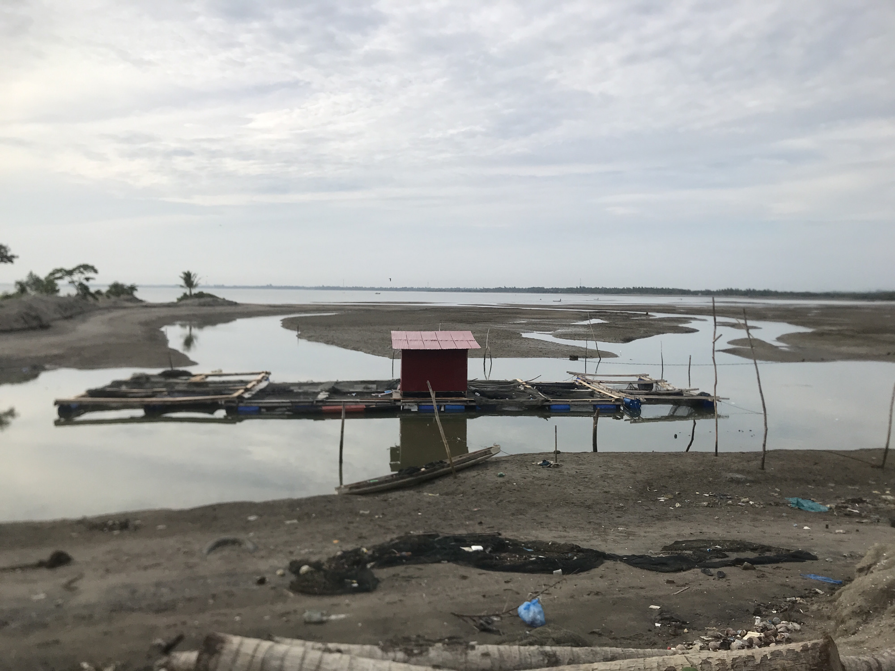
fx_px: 724
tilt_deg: -2.8
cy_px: 336
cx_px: 448
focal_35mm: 28
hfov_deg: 63.4
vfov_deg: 49.7
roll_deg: -0.6
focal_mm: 3.99
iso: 20
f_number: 1.8
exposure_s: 1/2519
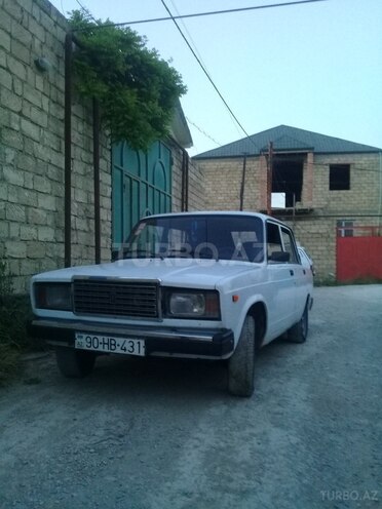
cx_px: 191
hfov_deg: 45.4
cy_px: 254
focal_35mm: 31
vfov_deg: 58.4
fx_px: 456
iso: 200
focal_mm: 3.3
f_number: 2.2
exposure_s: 1/20
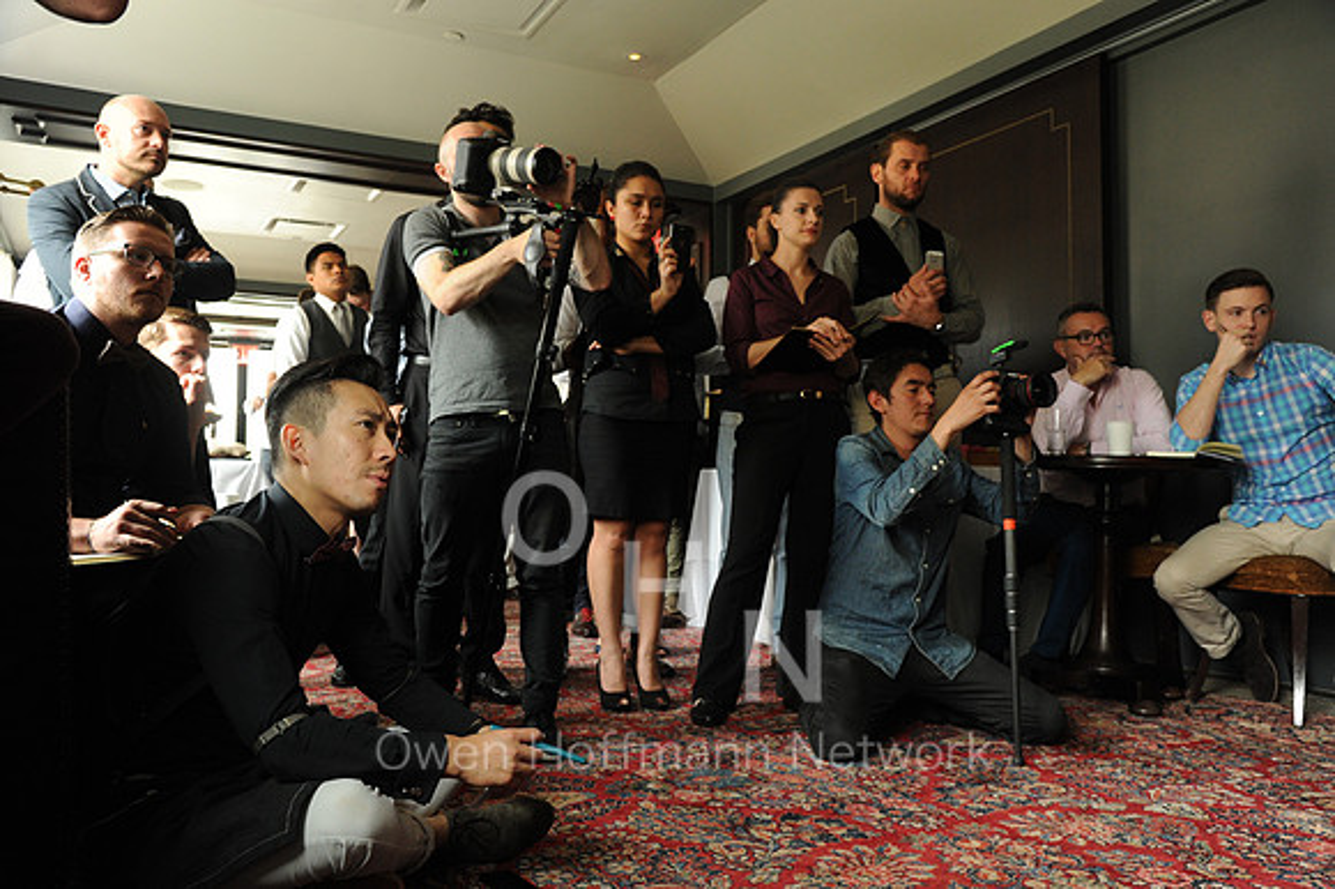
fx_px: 1112
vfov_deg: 43.6
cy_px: 444
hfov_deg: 62.0
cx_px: 668
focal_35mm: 30
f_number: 6.3
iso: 2500
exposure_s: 1/80
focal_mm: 30
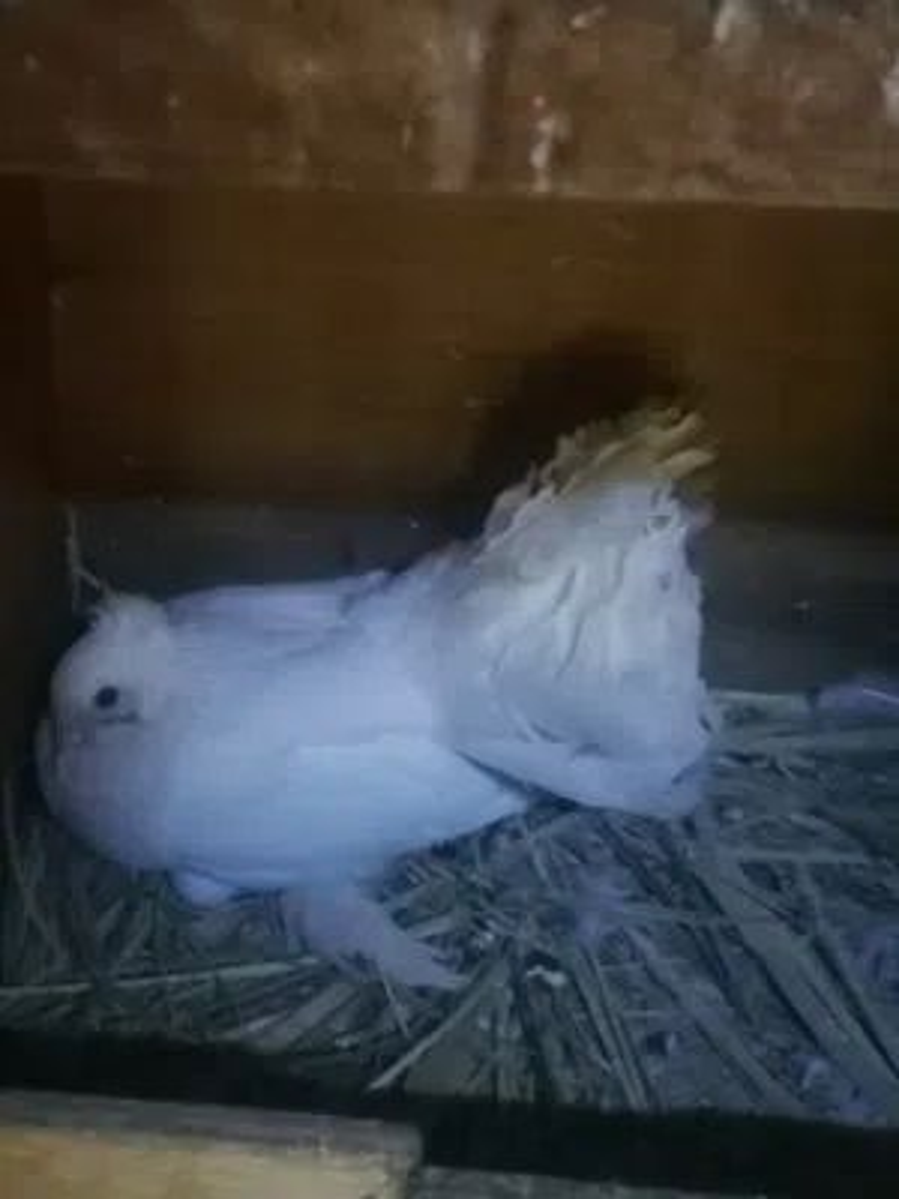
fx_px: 1835
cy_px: 600
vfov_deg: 36.2
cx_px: 450
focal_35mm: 53
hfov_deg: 27.5
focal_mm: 5.3
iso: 2000
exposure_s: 1/20
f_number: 1.8
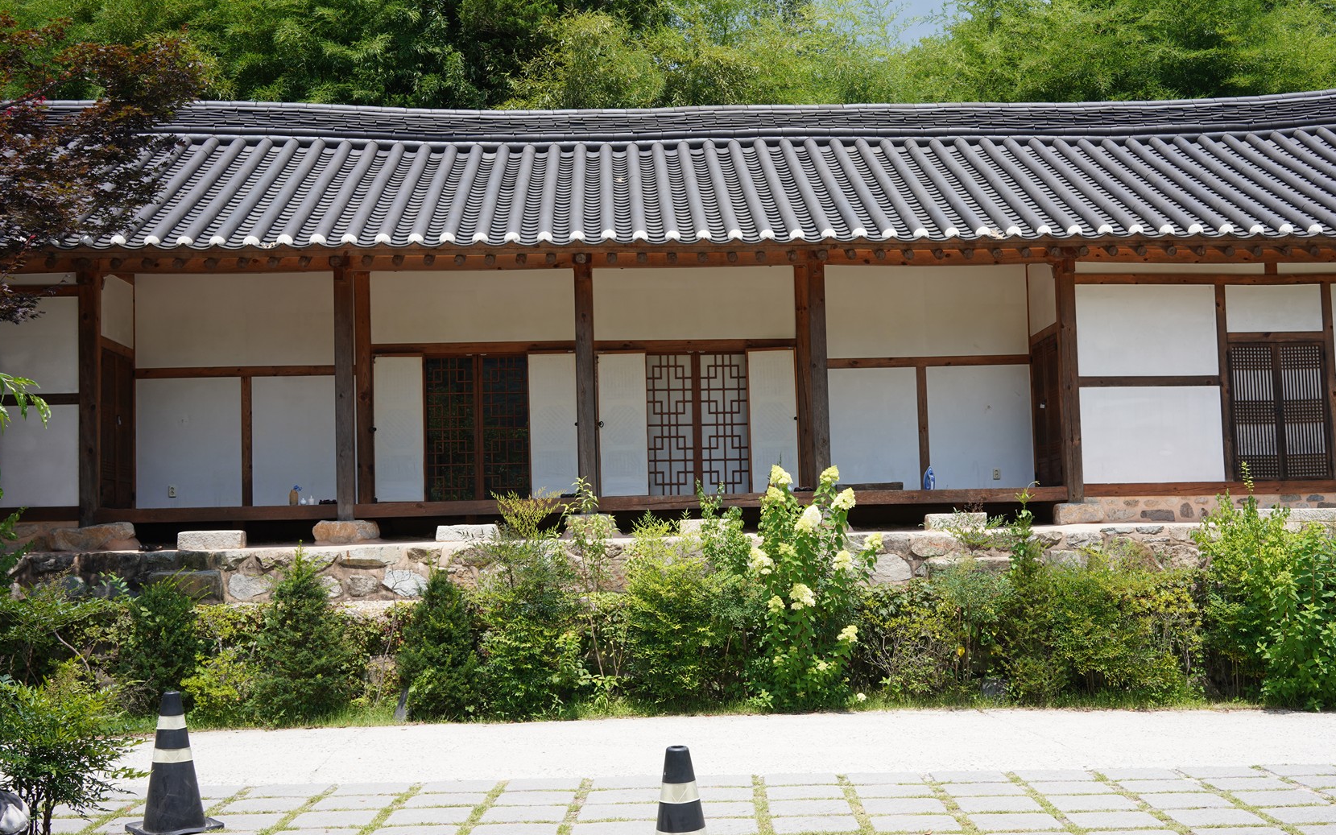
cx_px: 755
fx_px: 1566
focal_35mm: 43
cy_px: 432
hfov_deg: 46.1
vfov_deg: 29.9
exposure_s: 1/100
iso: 100
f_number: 10
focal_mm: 35
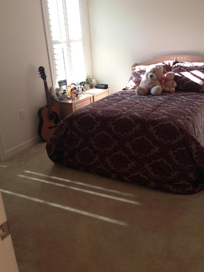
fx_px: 291
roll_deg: +2.5
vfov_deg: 50.0
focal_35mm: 37
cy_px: 152
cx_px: 111
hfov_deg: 38.6
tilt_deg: -20.1
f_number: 2.4
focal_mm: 4.12
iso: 80
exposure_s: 1/20
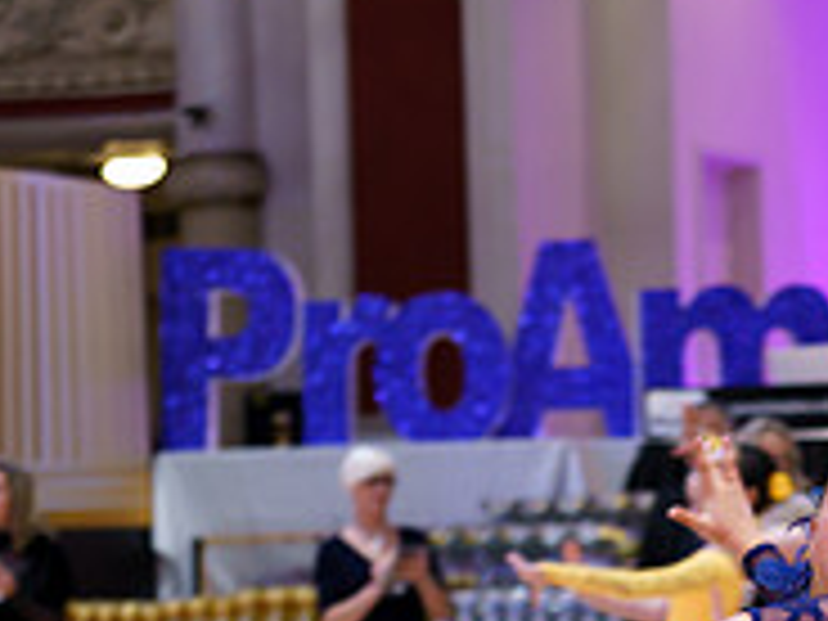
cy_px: 909
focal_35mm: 165
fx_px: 3947
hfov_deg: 11.9
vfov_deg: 8.8
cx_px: 652
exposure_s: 1/200
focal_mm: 70
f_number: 2.8
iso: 1250
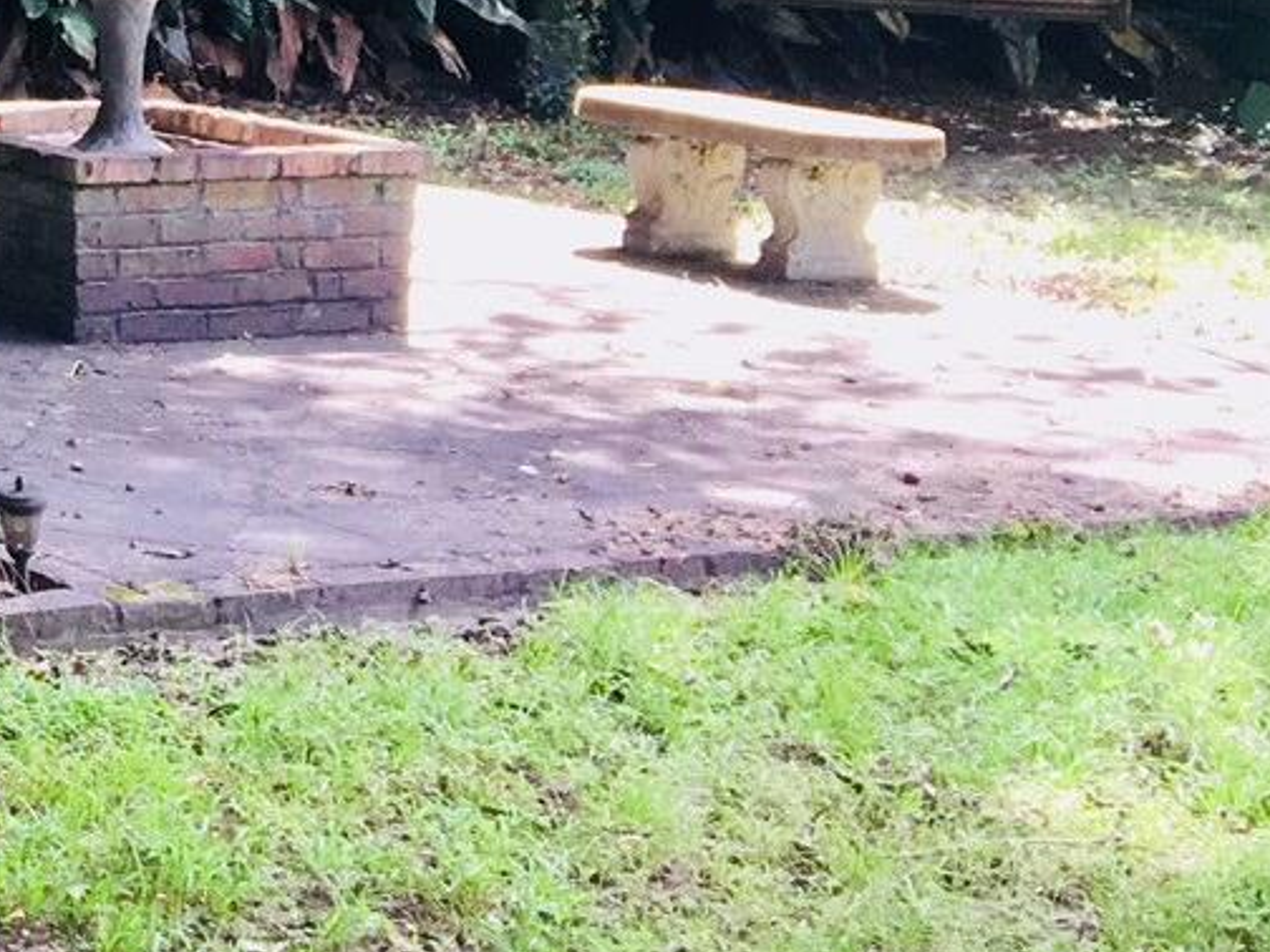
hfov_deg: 14.8
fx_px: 4256
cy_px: -53
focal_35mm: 116
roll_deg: -1.4
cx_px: -1043
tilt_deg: -4.6
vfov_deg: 12.6
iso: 40
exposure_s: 1/120
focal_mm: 4.15
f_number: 2.2
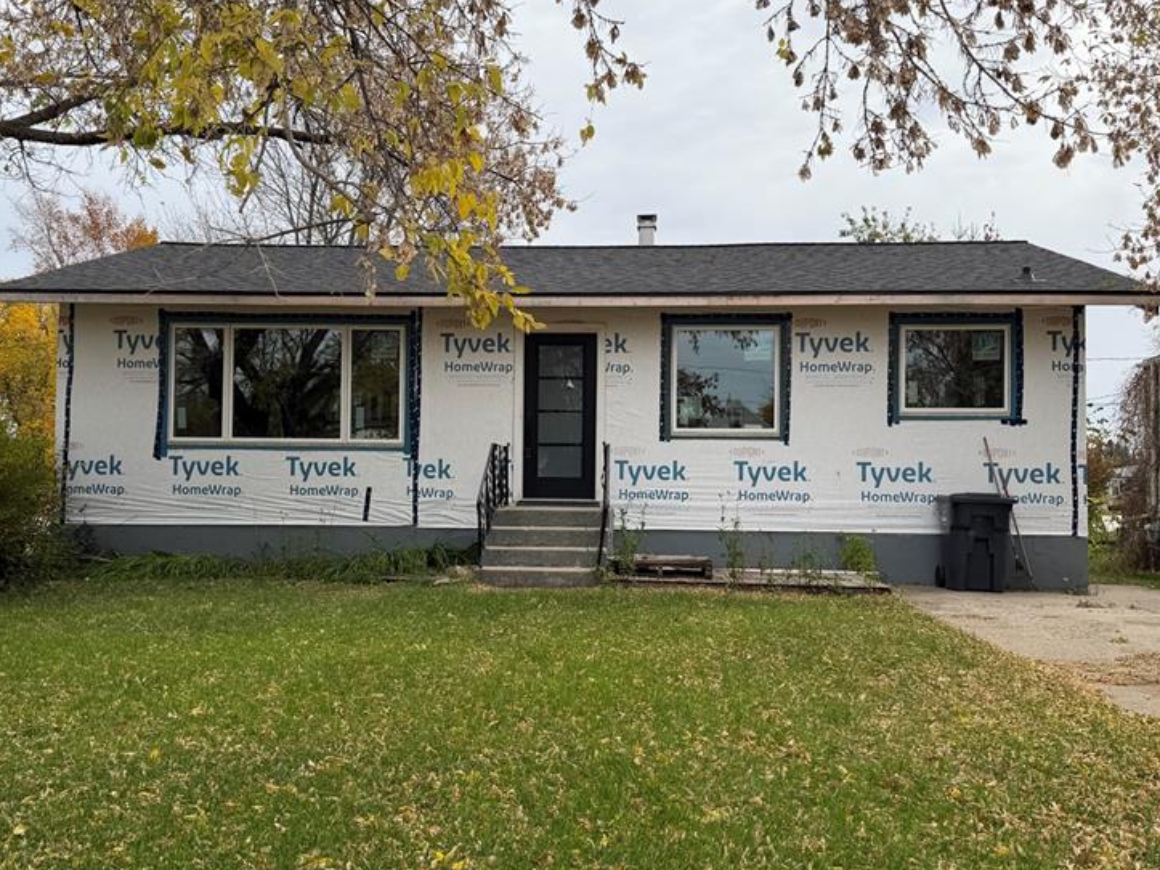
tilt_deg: +2.1
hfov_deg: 54.0
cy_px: 446
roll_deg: -0.5
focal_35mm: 34
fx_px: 1139
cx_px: 574
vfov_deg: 41.8
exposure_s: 1/1653
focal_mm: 6.76
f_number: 1.78
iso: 80
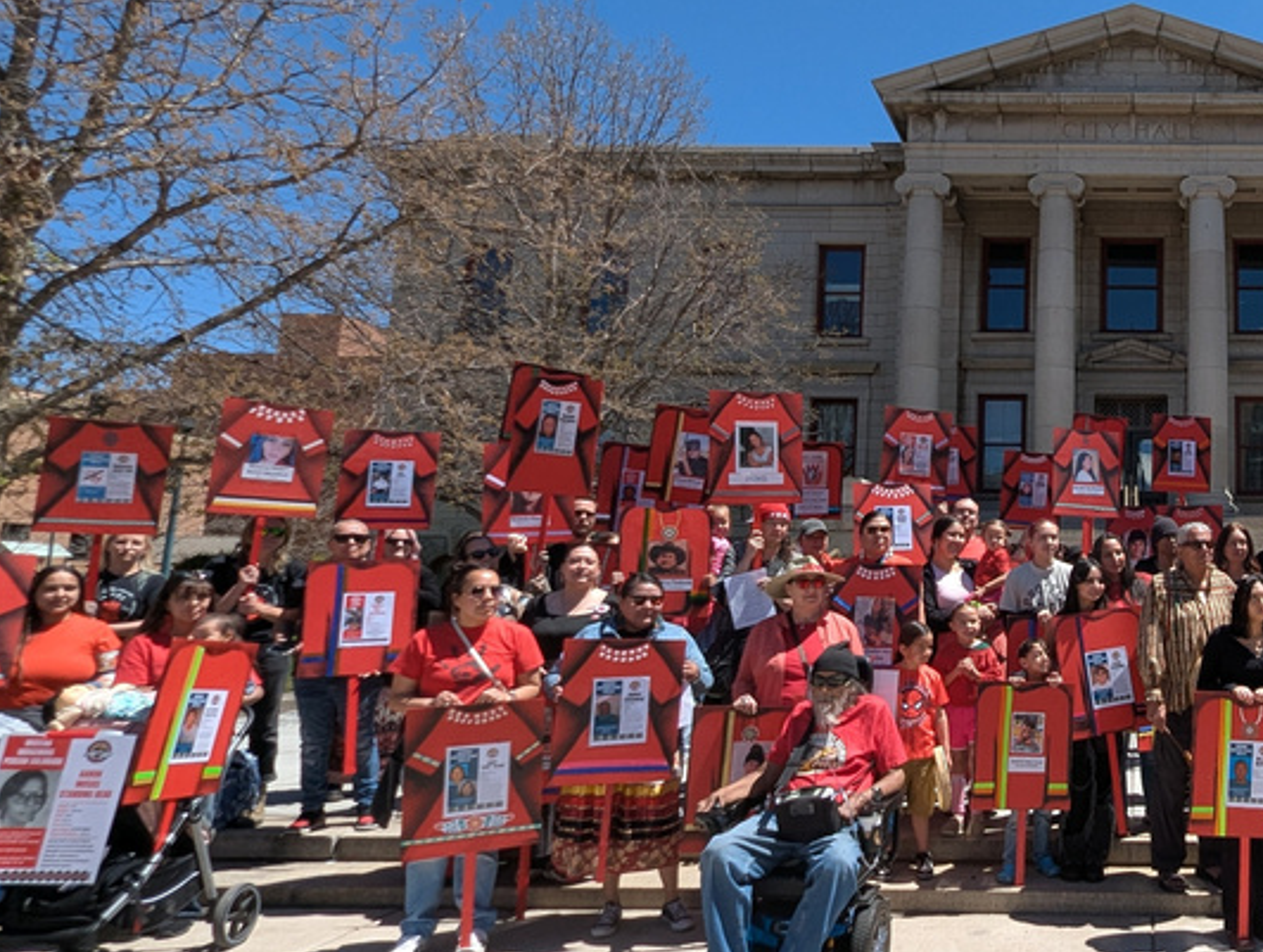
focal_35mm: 25
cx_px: 1123
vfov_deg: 54.9
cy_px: 431
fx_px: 914
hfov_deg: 59.6
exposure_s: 1/1122
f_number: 2.2
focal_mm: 1.9
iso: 46
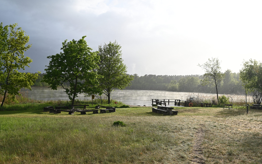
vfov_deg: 40.6
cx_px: 129
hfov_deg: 61.2
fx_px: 221
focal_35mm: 31
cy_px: 83
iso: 200
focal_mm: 30
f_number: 8
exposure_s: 1/400
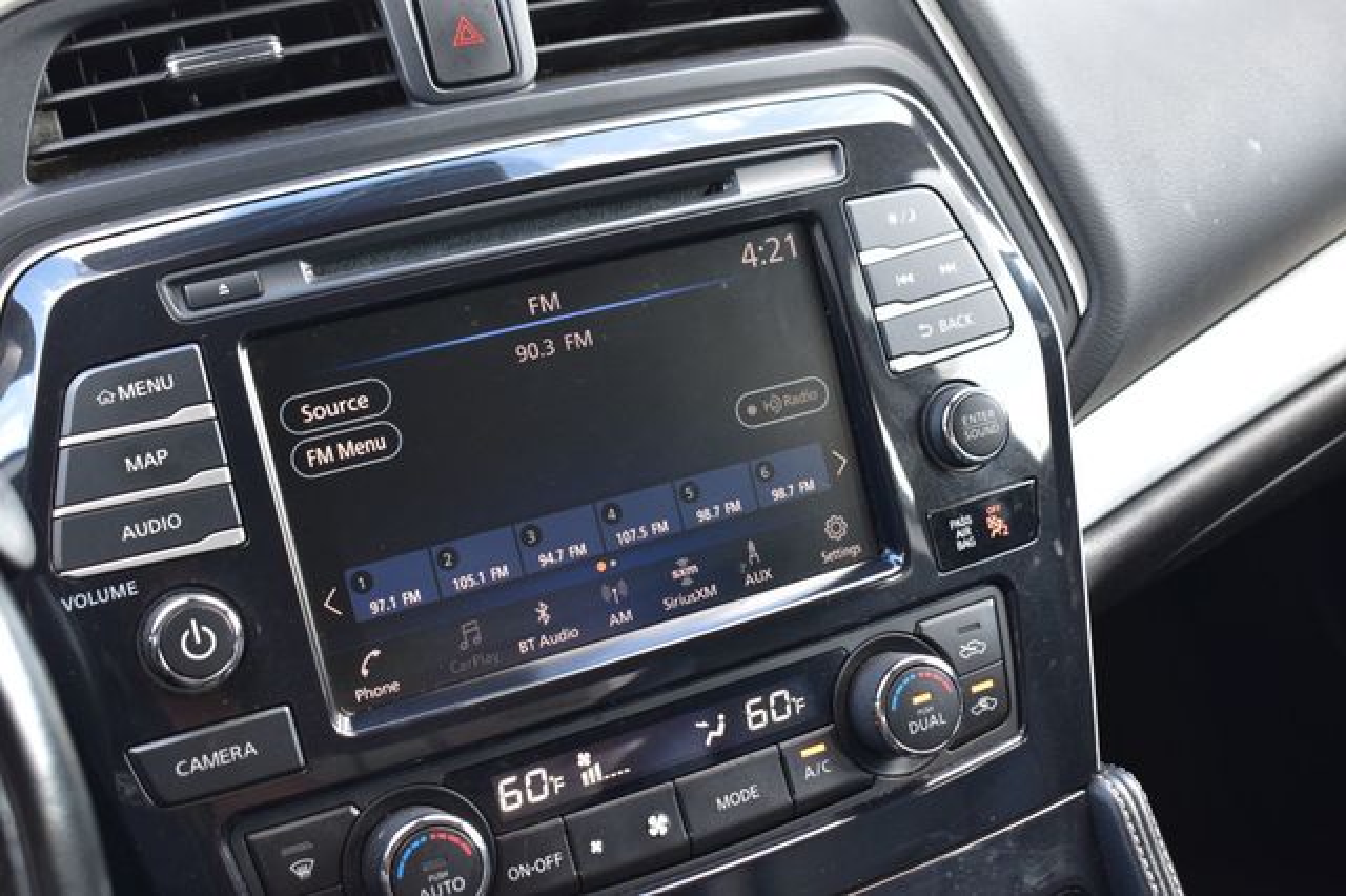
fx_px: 1906
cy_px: 448
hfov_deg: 38.9
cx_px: 673
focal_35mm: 51
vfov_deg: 26.5
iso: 400
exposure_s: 1/20
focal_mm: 34
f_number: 6.3
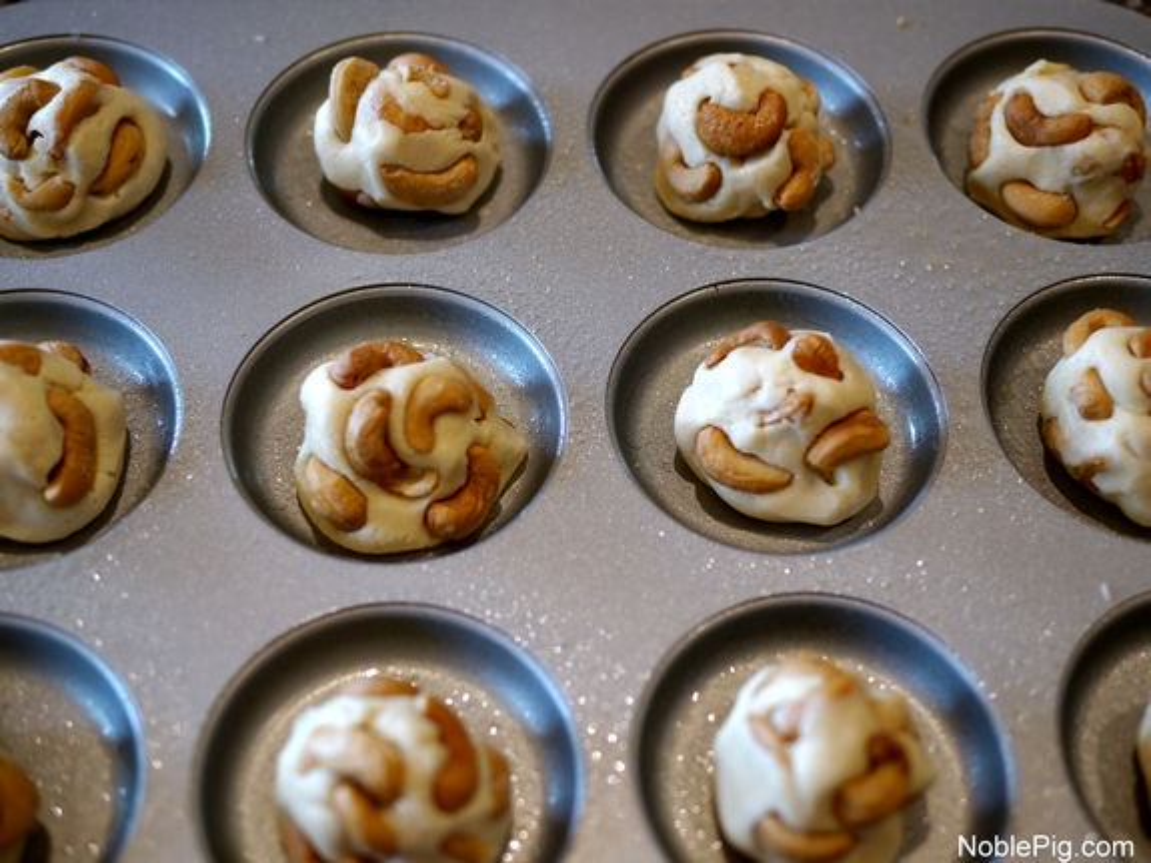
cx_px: 576
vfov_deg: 29.1
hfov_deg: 38.2
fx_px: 1662
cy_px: 432
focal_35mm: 50
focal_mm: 25
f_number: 1.8
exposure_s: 1/160
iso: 100
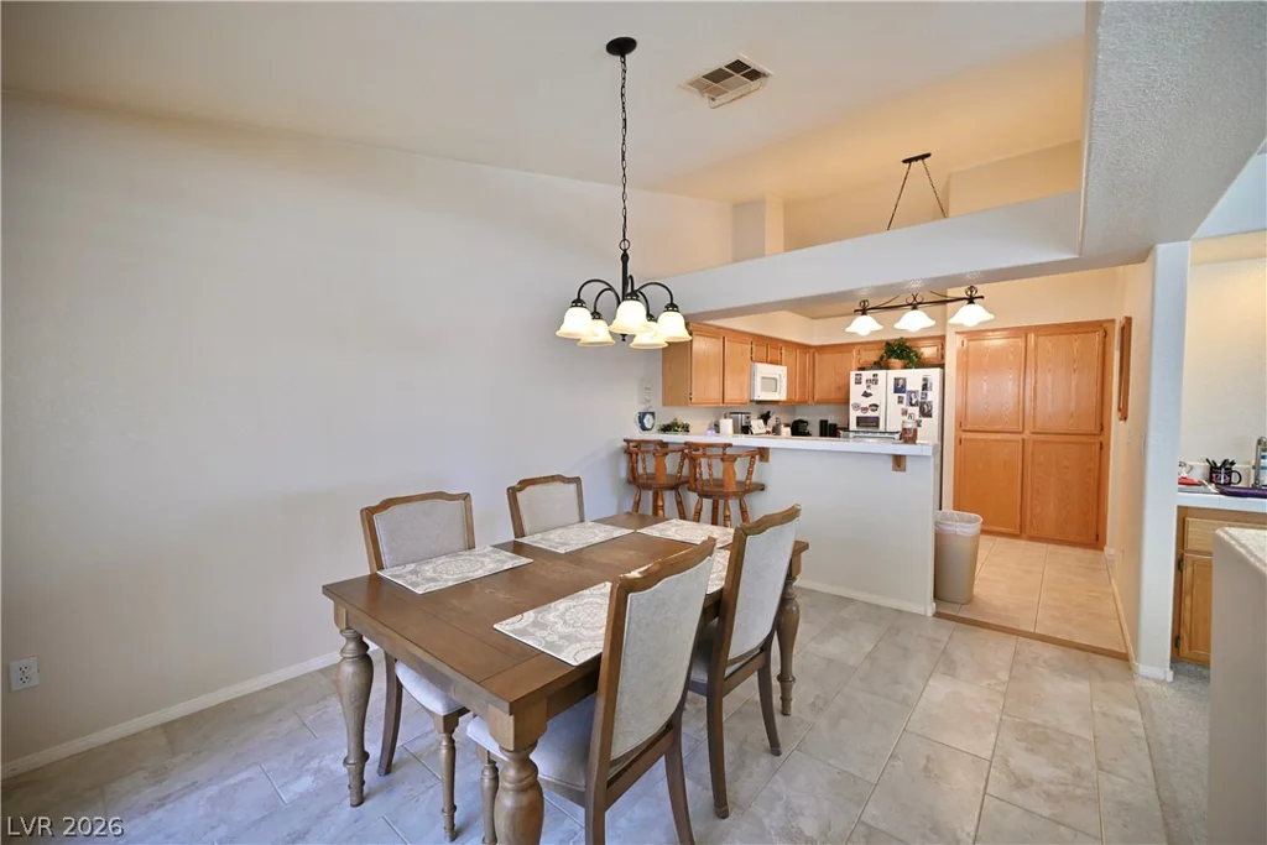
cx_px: 634
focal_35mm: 14
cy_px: 422
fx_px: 493
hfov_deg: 104.2
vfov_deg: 81.2
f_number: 4
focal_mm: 14
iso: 320
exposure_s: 1/30
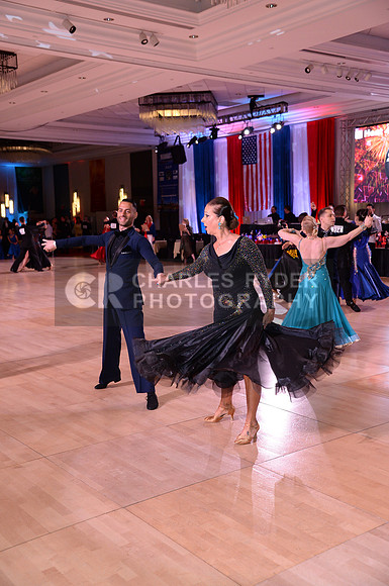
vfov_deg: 48.5
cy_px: 293
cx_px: 194
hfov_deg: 33.3
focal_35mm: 40
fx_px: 650
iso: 2000
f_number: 4.5
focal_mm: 40
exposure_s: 1/250
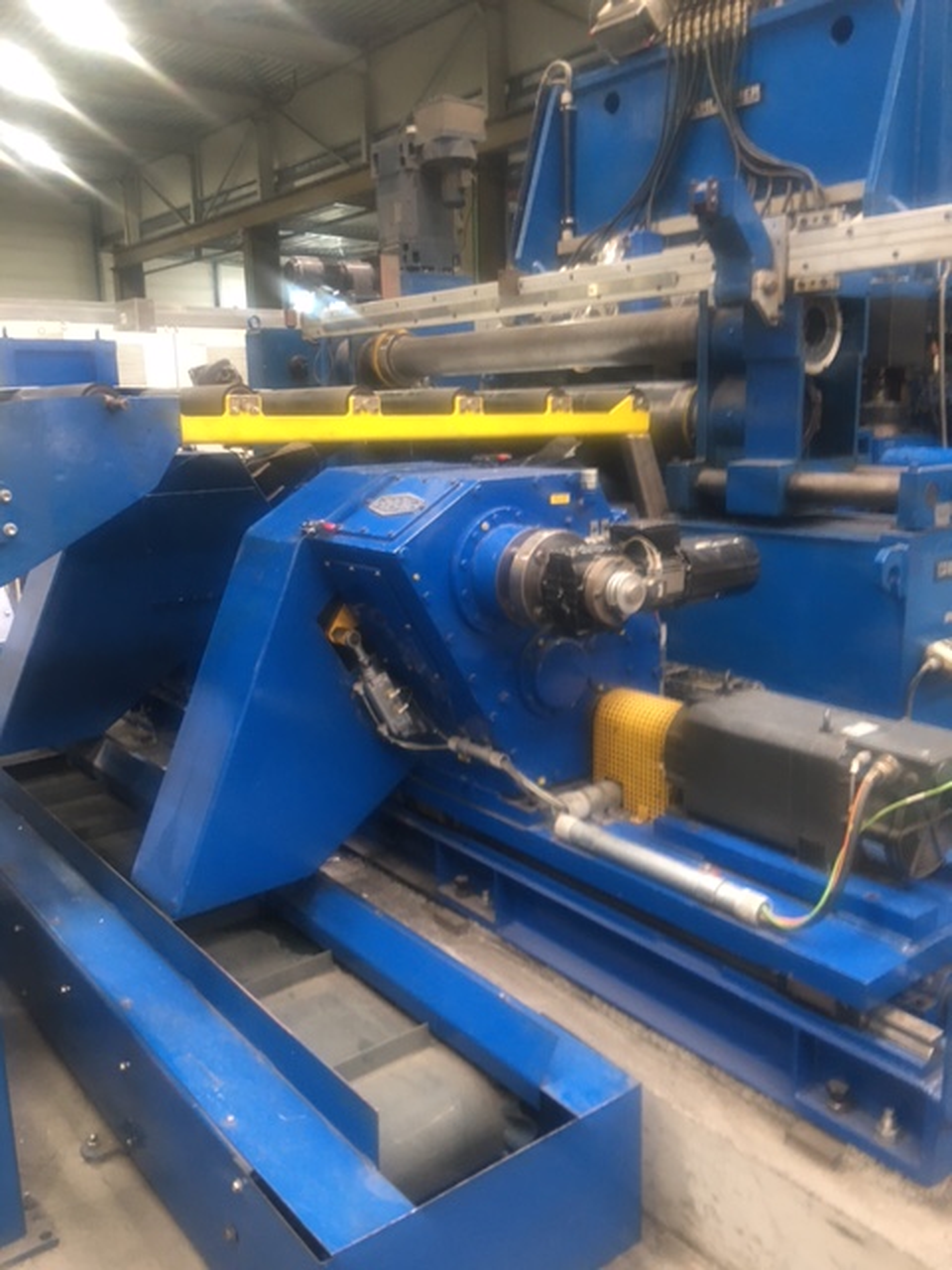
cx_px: 476
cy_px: 635
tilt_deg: -9.9
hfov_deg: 48.2
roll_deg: +0.0
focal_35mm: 29
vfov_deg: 61.7
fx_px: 1063
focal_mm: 4.15
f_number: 2.2
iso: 64
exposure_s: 1/17
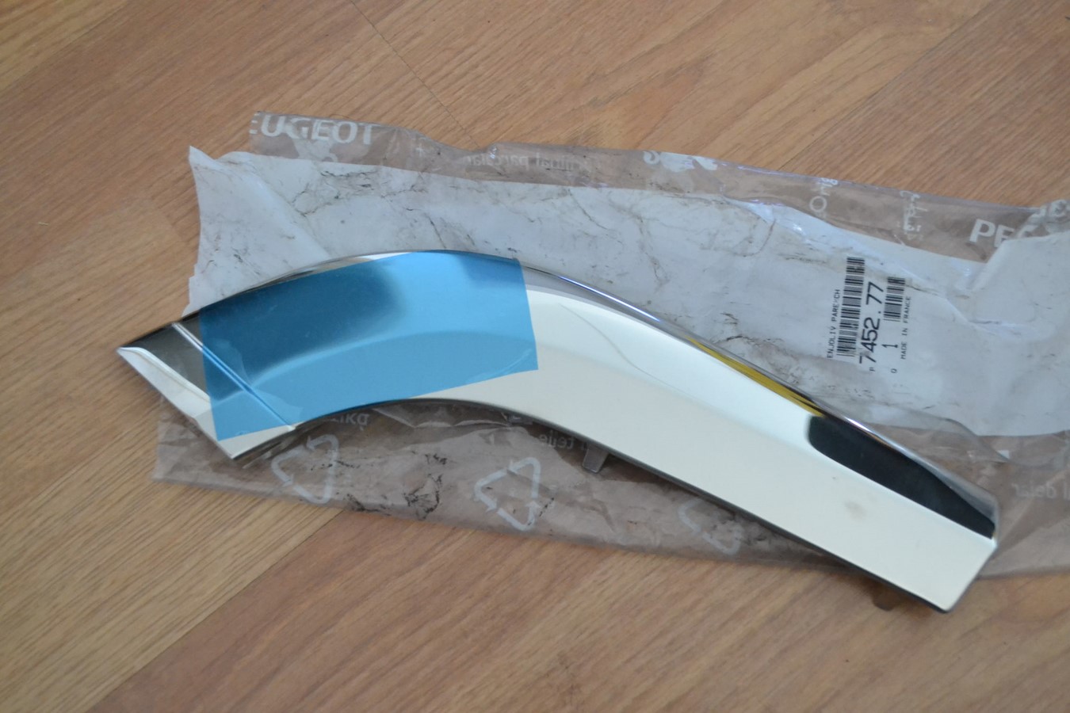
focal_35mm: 44
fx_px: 1293
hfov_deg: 45.0
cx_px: 535
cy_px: 356
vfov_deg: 30.8
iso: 3200
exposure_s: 1/13
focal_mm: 29
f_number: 4.5
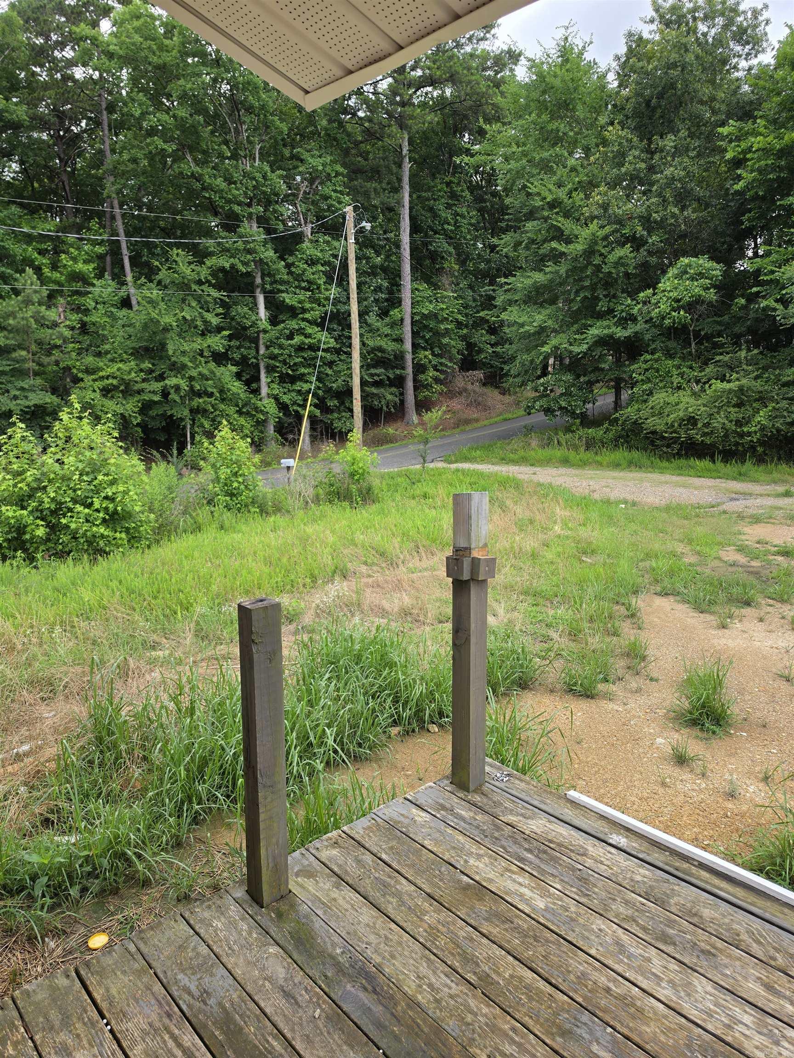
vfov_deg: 73.9
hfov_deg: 58.9
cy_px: 529
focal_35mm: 23
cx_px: 397
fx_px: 703
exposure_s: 1/359
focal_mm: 6.5
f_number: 1.4
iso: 32
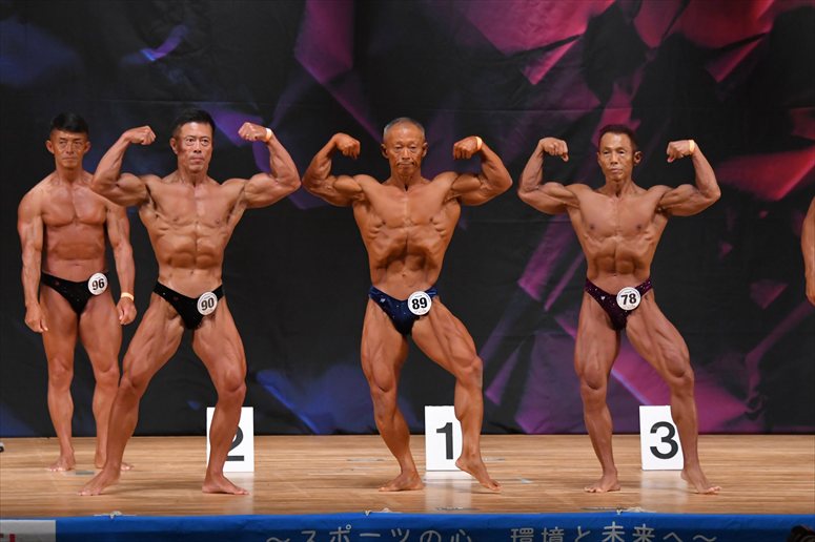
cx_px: 408
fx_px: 4910
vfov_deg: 6.3
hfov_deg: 9.5
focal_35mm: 217
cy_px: 271
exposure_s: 1/400
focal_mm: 145
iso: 4000
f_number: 5.6
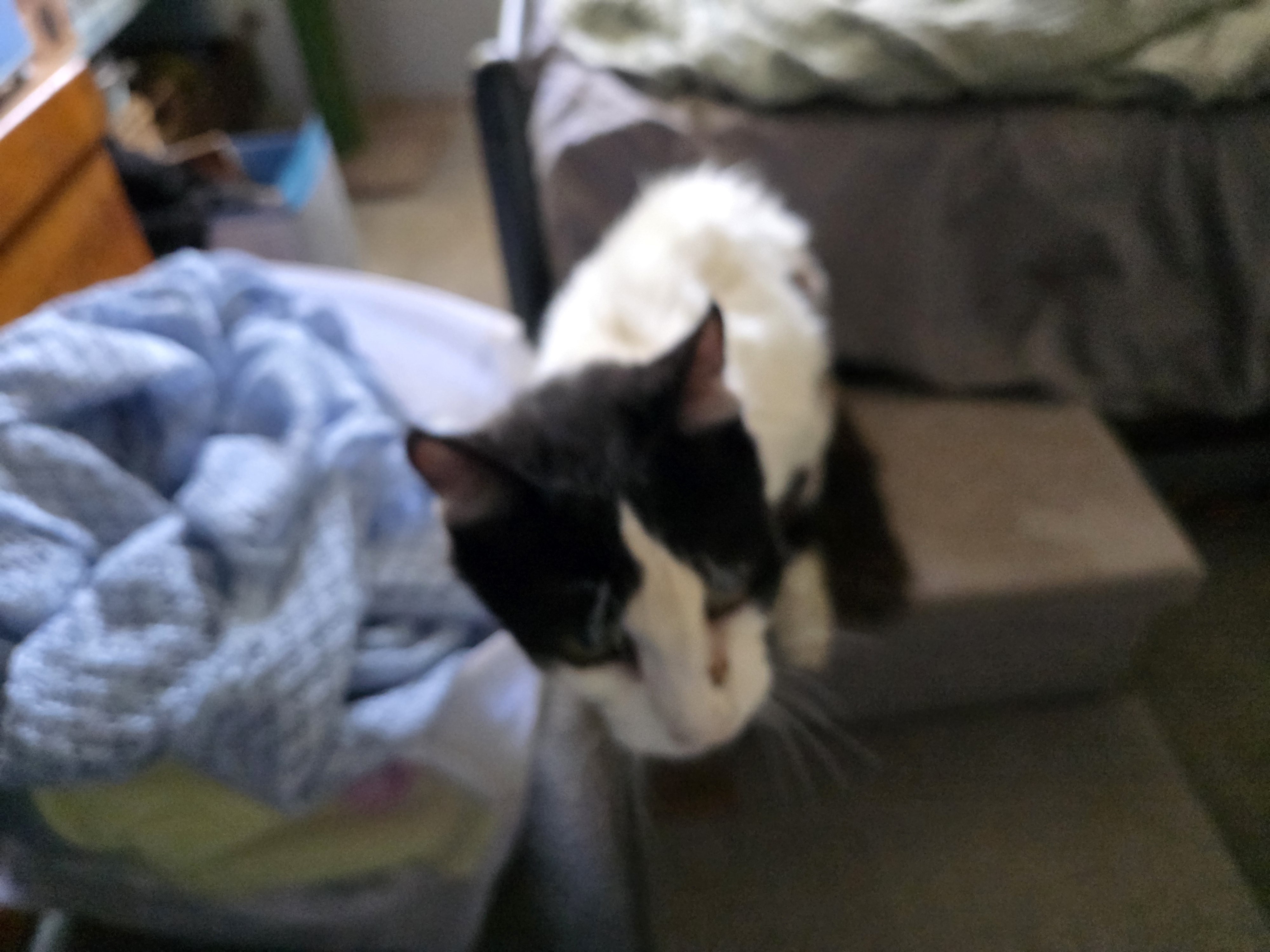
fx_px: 844
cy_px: 476
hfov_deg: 73.9
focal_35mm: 23
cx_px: 635
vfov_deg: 58.9
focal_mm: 6.3
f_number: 1.7
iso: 1600
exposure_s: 1/120
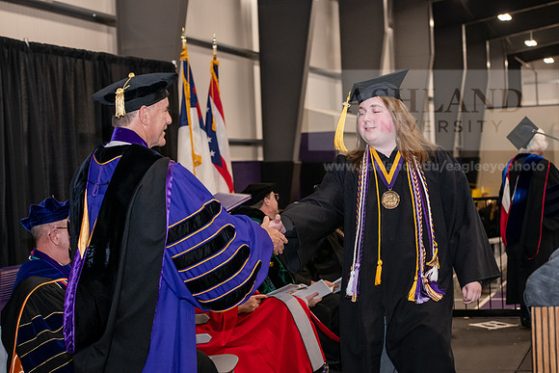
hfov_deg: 28.8
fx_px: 1087
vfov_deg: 19.5
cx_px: 280
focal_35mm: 70
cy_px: 186
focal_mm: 70
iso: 2500
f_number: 5
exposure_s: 1/200
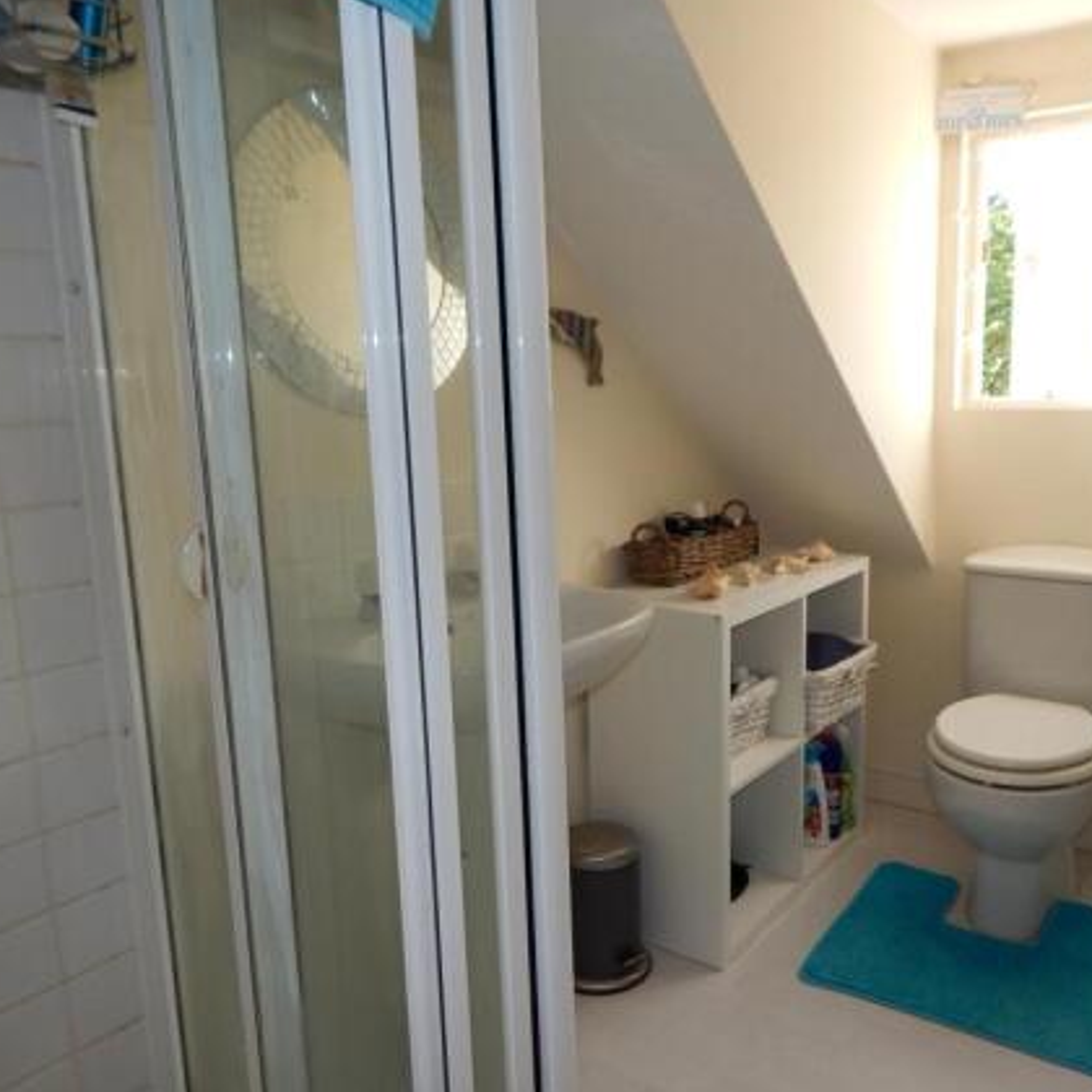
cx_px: 633
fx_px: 964
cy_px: 542
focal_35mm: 27
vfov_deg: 59.1
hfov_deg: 58.8
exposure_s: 1/100
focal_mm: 4
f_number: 3
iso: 125
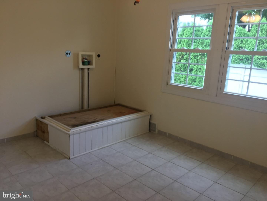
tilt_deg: -11.0
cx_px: 134
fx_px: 224
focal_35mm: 29
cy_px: 100
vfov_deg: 48.2
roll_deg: -2.5
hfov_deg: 61.7
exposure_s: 1/60
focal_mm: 4.15
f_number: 2.2
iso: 32
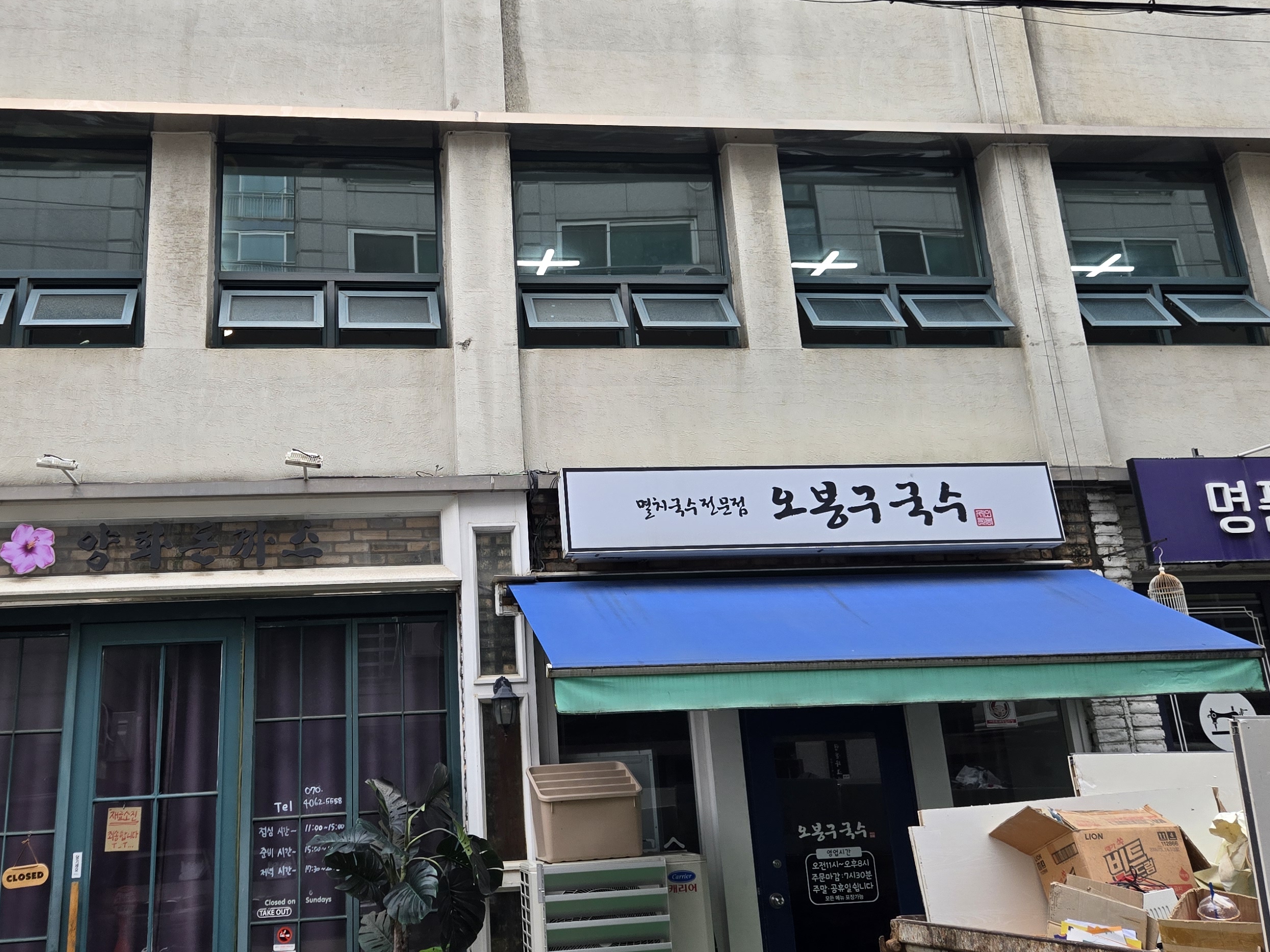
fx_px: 1358
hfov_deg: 50.0
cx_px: 555
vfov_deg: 38.3
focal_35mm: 37
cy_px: 327
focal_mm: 5.4
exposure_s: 1/1139
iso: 80
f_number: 1.8
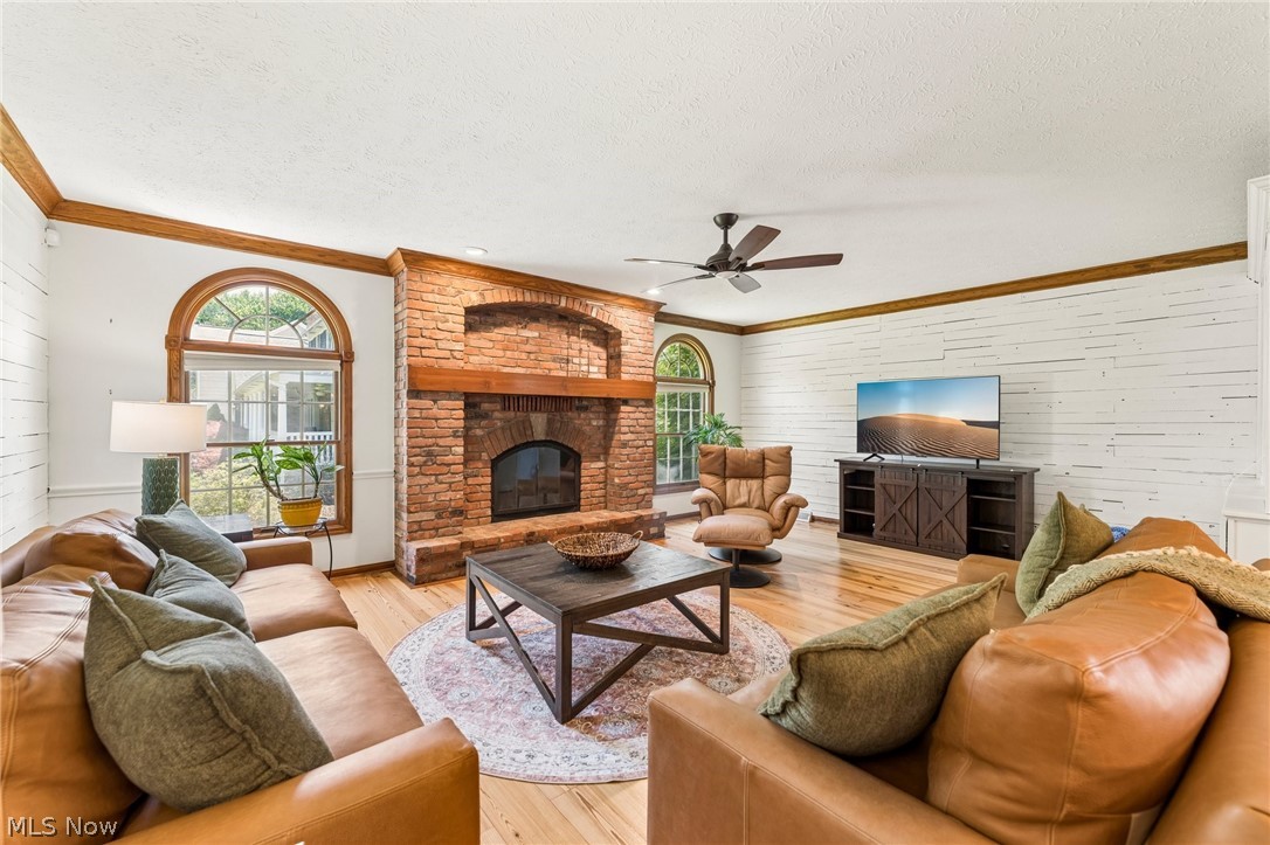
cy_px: 422
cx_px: 635
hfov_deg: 104.3
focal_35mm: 14
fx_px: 494
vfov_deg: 81.2
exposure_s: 1/13
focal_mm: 14
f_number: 5.6
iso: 200
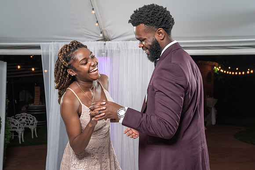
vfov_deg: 23.1
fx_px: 416
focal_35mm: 59
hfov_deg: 34.0
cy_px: 85
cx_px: 150
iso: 1000
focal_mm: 50
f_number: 5.6
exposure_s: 1/200
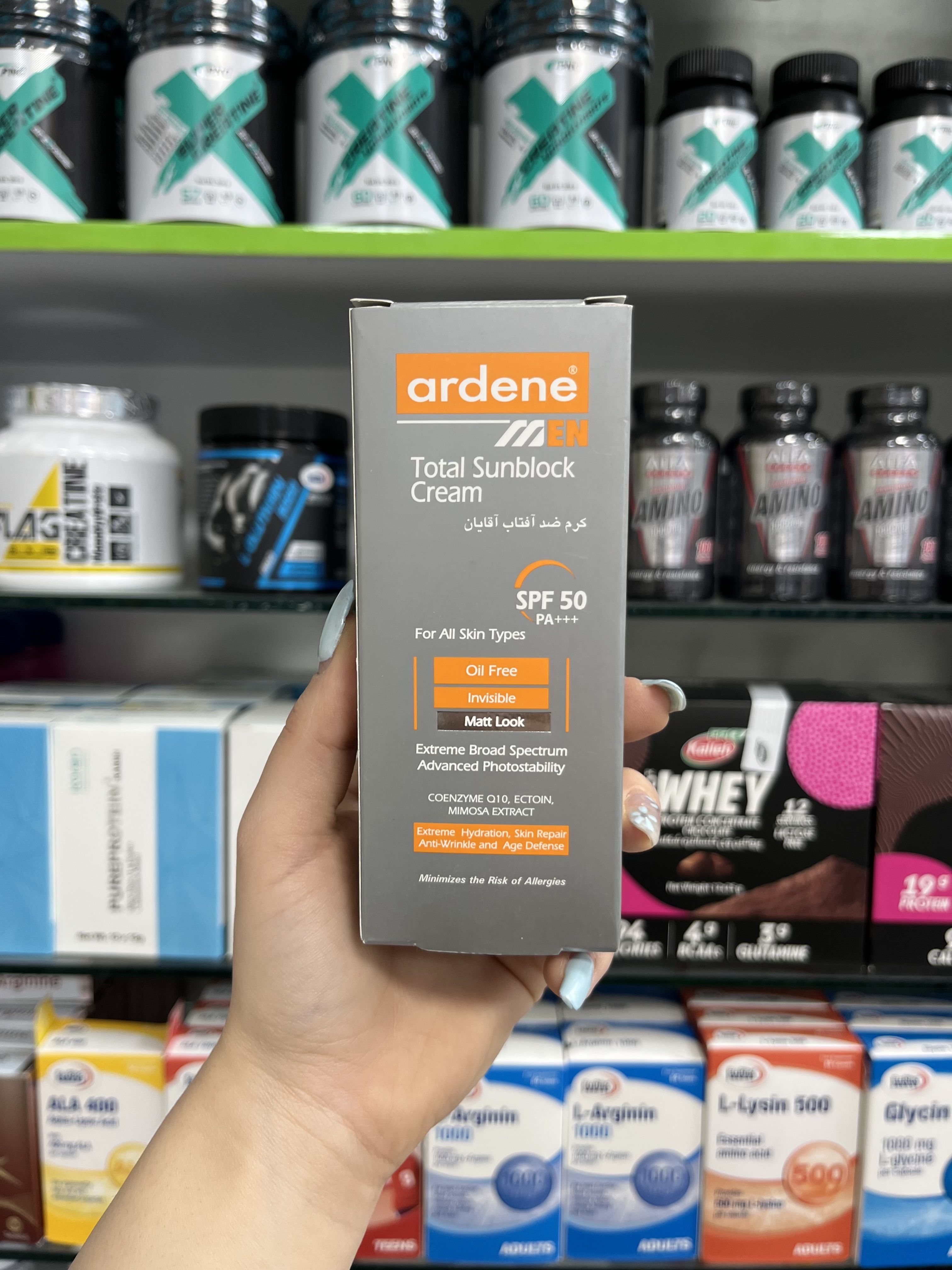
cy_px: 635
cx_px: 476
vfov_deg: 67.3
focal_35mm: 26
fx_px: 953
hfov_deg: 53.1
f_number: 1.6
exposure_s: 1/50
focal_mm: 5.1
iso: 64
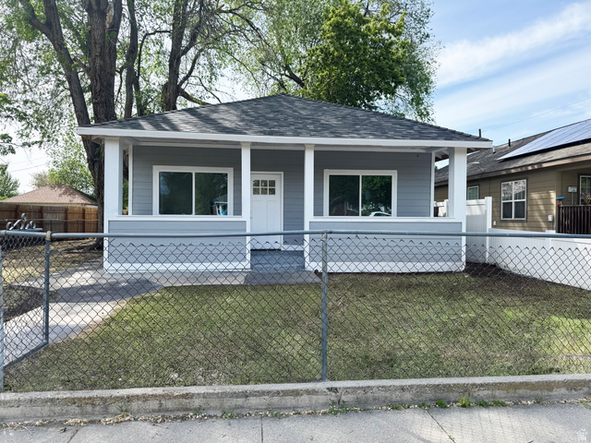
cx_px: 296
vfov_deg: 56.8
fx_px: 410
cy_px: 222
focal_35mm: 24
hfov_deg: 71.6
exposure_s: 1/2174
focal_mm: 6.76
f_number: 1.78
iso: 80
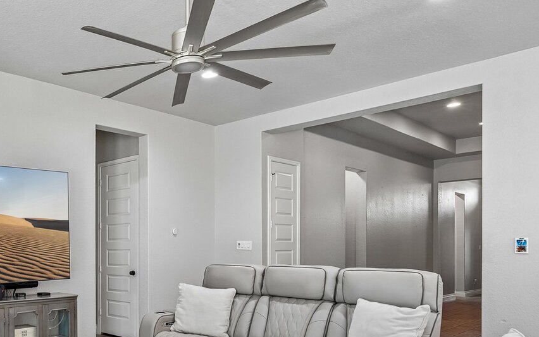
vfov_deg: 38.6
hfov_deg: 51.5
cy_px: 246
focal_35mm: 32
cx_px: 39
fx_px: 470
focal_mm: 16.5
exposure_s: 1/25
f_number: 8
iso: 400
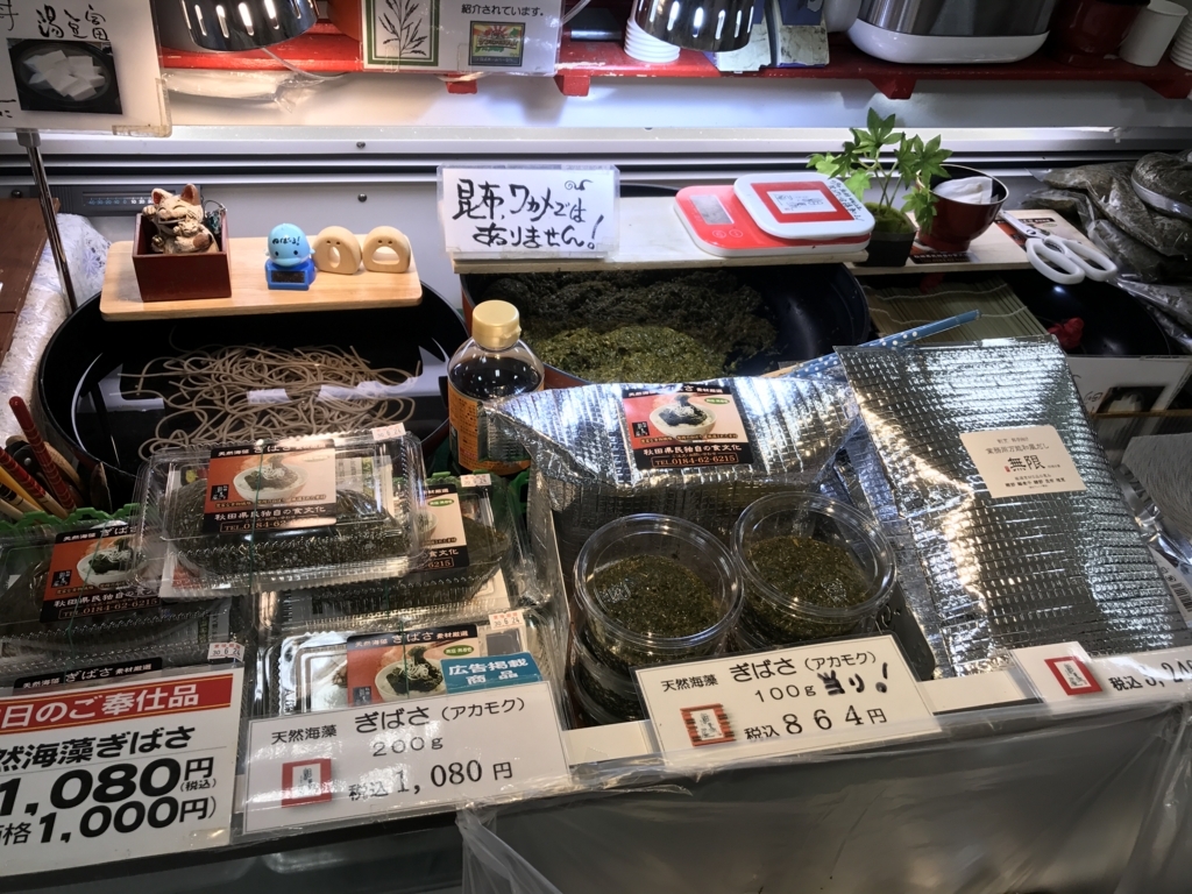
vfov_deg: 49.7
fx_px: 964
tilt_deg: -40.3
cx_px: 596
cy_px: 447
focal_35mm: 28
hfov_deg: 63.4
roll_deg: -5.5
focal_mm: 3.99
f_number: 1.8
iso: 20
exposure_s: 1/124
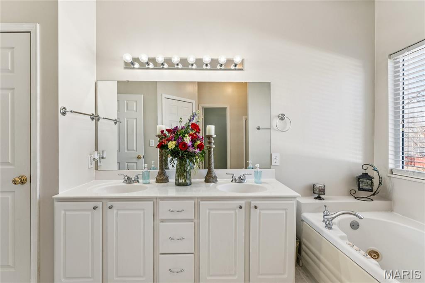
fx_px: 190
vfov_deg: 73.4
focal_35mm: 16
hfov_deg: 96.4
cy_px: 142
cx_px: 212
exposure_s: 1/6
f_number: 13
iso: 100
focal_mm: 16.1
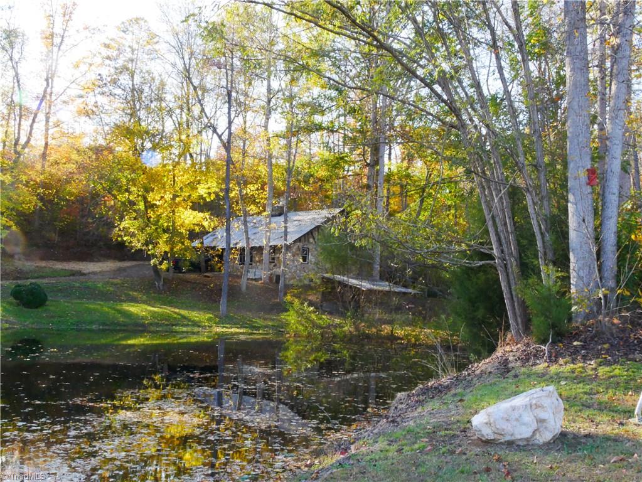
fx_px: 705
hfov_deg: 49.0
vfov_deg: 37.7
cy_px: 241
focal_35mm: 38
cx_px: 321
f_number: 18
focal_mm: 19
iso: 1600
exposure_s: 1/60
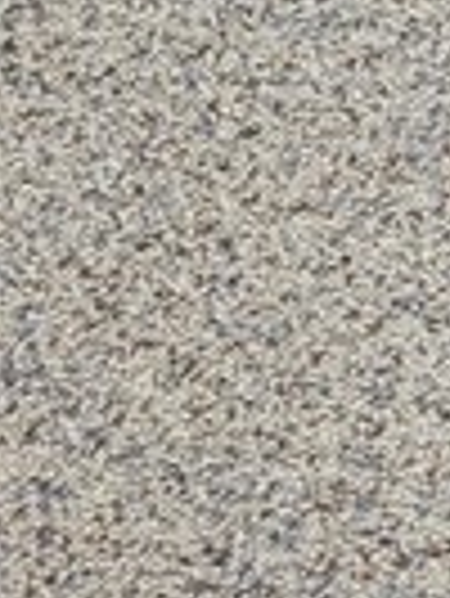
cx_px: 1724
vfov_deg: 8.5
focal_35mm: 200
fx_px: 3461
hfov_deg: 6.3
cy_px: -1084
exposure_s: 1/296
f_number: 1.8
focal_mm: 5.4
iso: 40
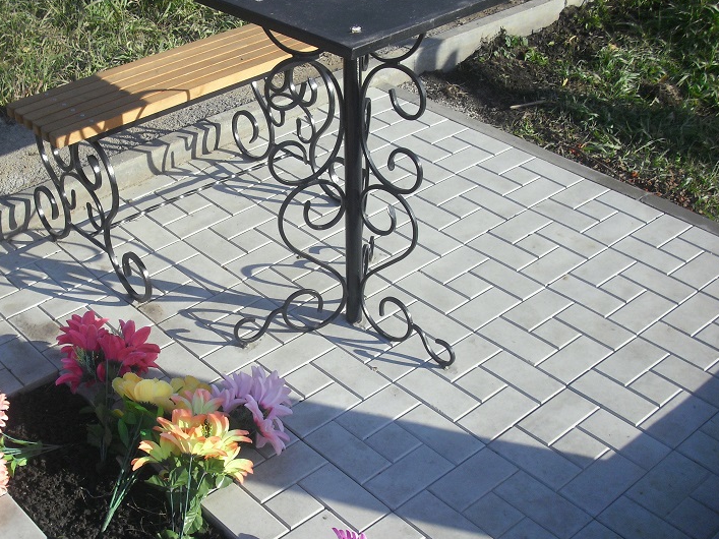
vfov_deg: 29.6
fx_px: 1018
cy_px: 302
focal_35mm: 49
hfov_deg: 38.7
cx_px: 267
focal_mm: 6.2
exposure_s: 1/160
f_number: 8
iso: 100
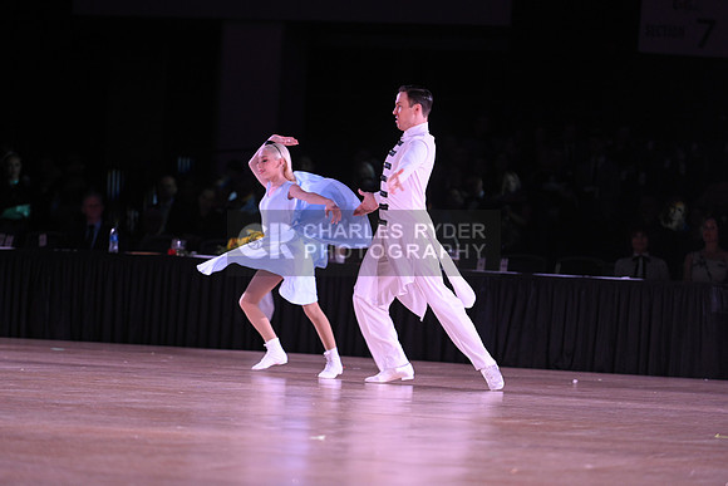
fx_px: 4045
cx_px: 364
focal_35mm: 200
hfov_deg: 10.3
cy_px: 243
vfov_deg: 6.9
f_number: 4
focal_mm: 200
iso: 1600
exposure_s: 1/200
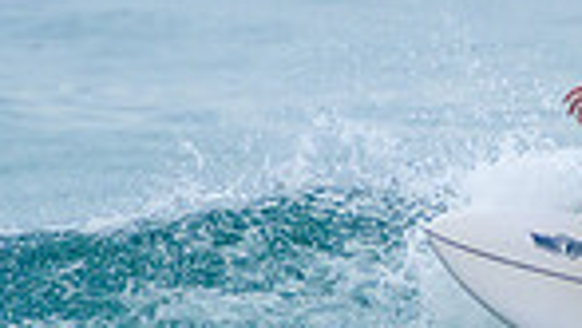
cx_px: 685
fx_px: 35171
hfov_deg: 0.9
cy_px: 355
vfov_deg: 0.5
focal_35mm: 2277
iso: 500
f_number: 6.3
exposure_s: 1/2000
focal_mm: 400
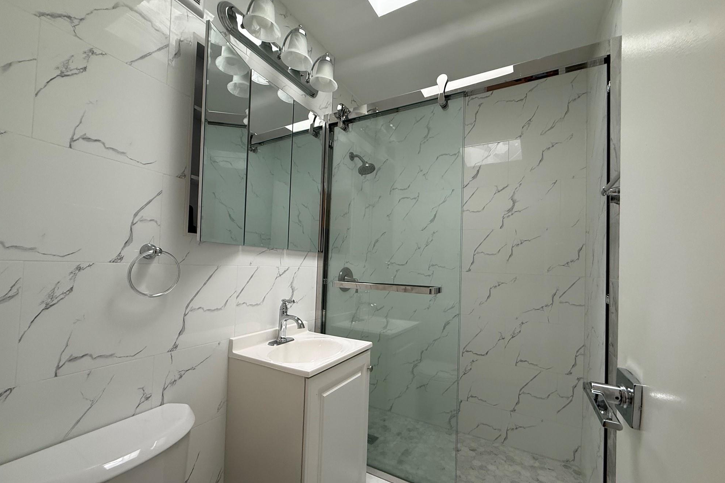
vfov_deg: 77.2
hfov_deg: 100.4
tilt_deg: +1.6
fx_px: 302
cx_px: 371
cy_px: 258
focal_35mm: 15
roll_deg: -1.5
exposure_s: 1/120
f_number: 2.2
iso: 160
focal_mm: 2.22
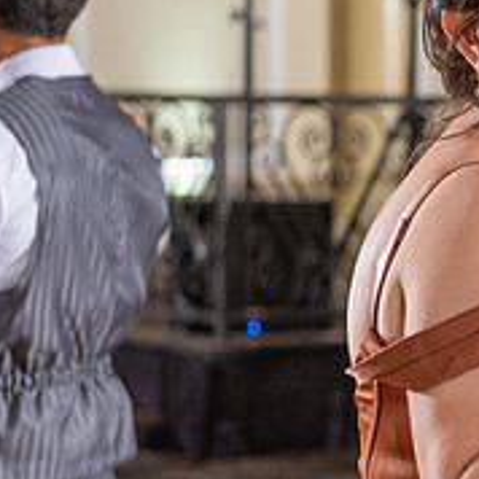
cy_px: 292
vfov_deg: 9.0
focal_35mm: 194
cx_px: 727
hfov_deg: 8.8
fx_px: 3037
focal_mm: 70
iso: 800
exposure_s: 1/160
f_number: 4
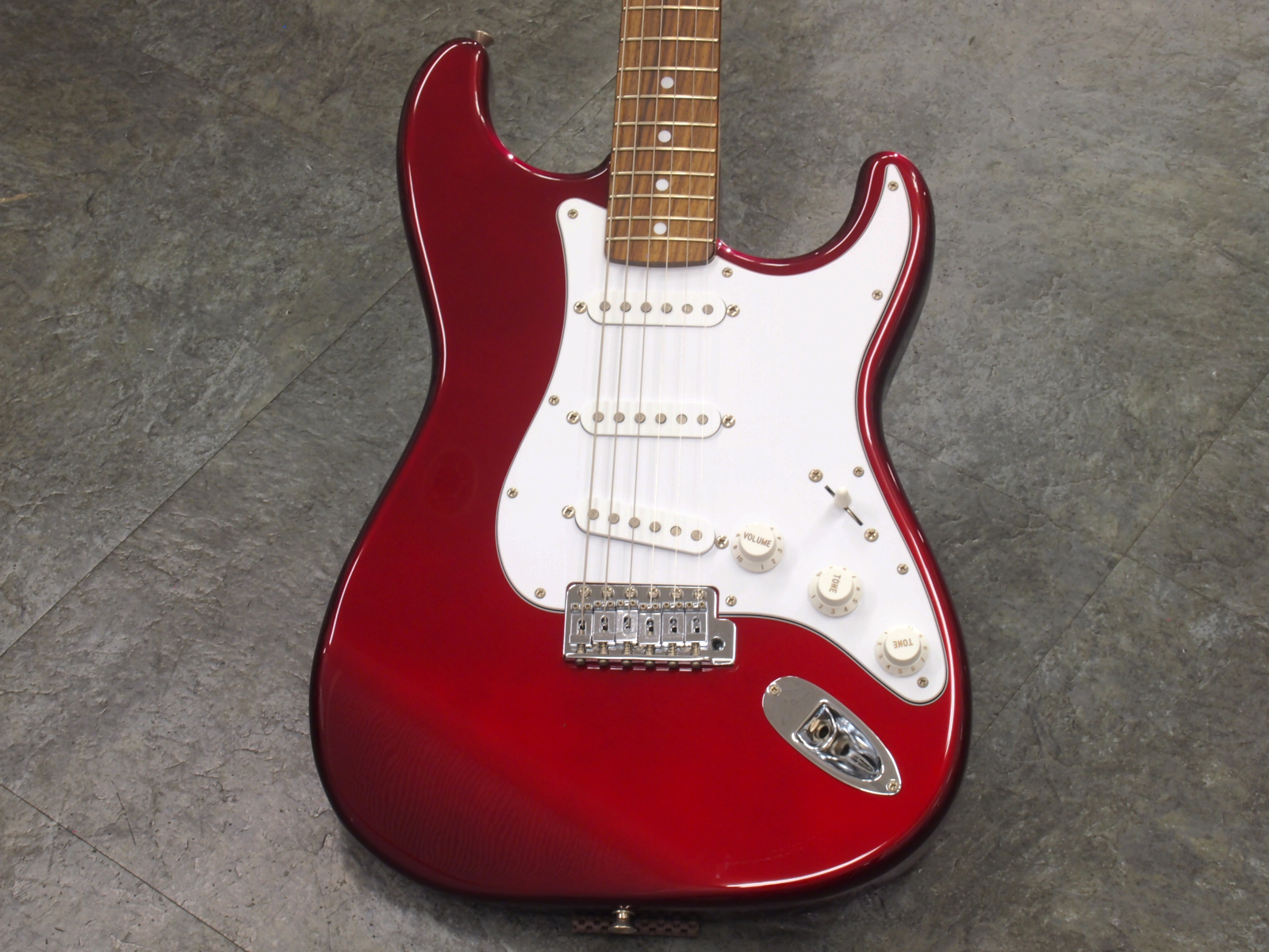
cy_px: 476
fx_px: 2859
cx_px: 634
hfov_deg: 25.0
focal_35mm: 78
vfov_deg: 18.9
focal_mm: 39
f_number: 14
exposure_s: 1/2
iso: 200
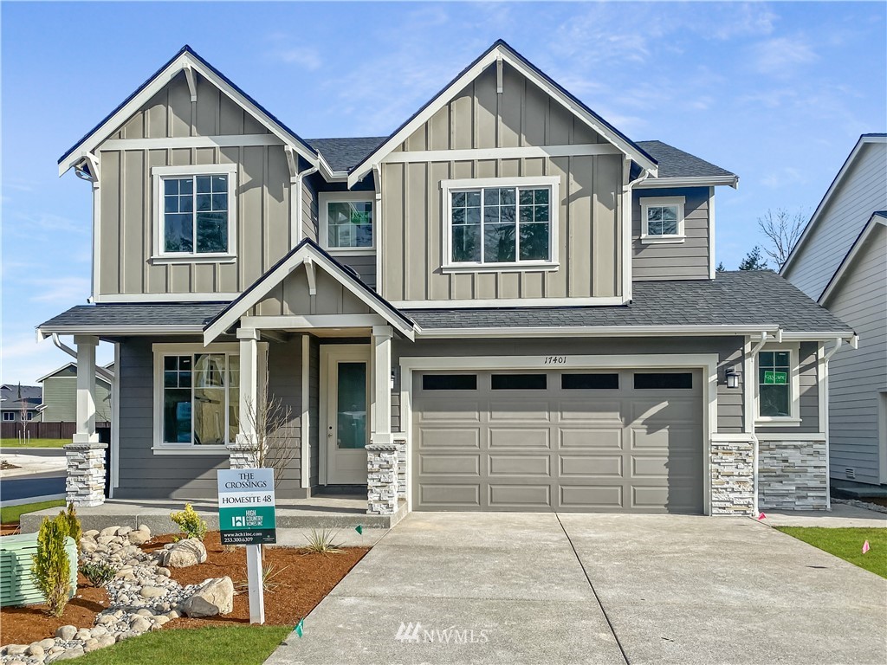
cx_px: 444
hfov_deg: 67.3
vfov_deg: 53.1
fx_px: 666
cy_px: 332
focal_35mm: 26
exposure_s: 1/3400
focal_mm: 4.25
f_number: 1.8
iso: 32
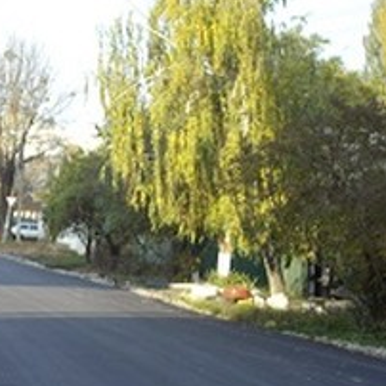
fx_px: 1224
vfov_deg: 17.9
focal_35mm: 97
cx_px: -277
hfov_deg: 15.7
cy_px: 216
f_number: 5
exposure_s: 1/160
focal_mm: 22
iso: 100
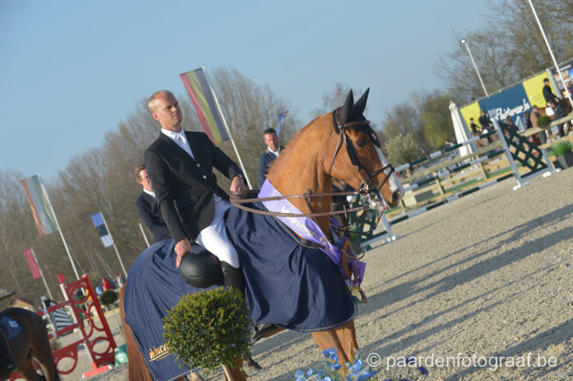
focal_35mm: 102
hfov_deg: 20.0
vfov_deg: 13.4
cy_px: 190
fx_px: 1622
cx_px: 286
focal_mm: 102
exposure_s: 1/500
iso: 250
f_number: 7.1
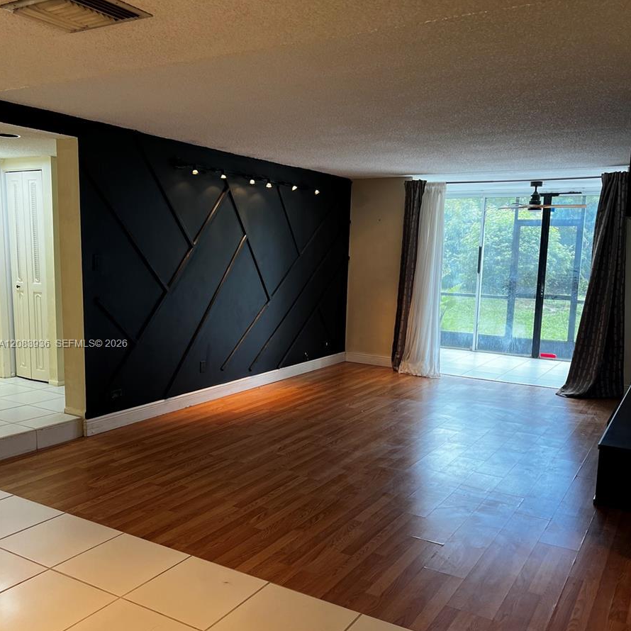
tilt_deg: -8.1
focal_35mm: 31
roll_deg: -1.8
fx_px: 639
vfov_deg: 52.5
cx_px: 316
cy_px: 345
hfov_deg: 52.5
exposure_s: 1/120
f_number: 1.5
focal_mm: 5.7
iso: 100
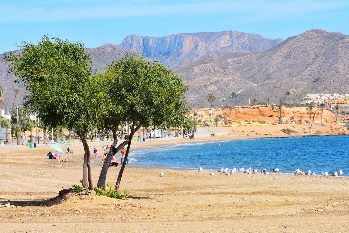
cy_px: 116
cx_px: 174
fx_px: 1018
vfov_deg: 13.0
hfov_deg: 19.5
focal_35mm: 105
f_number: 8
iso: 160
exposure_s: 1/500
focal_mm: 70
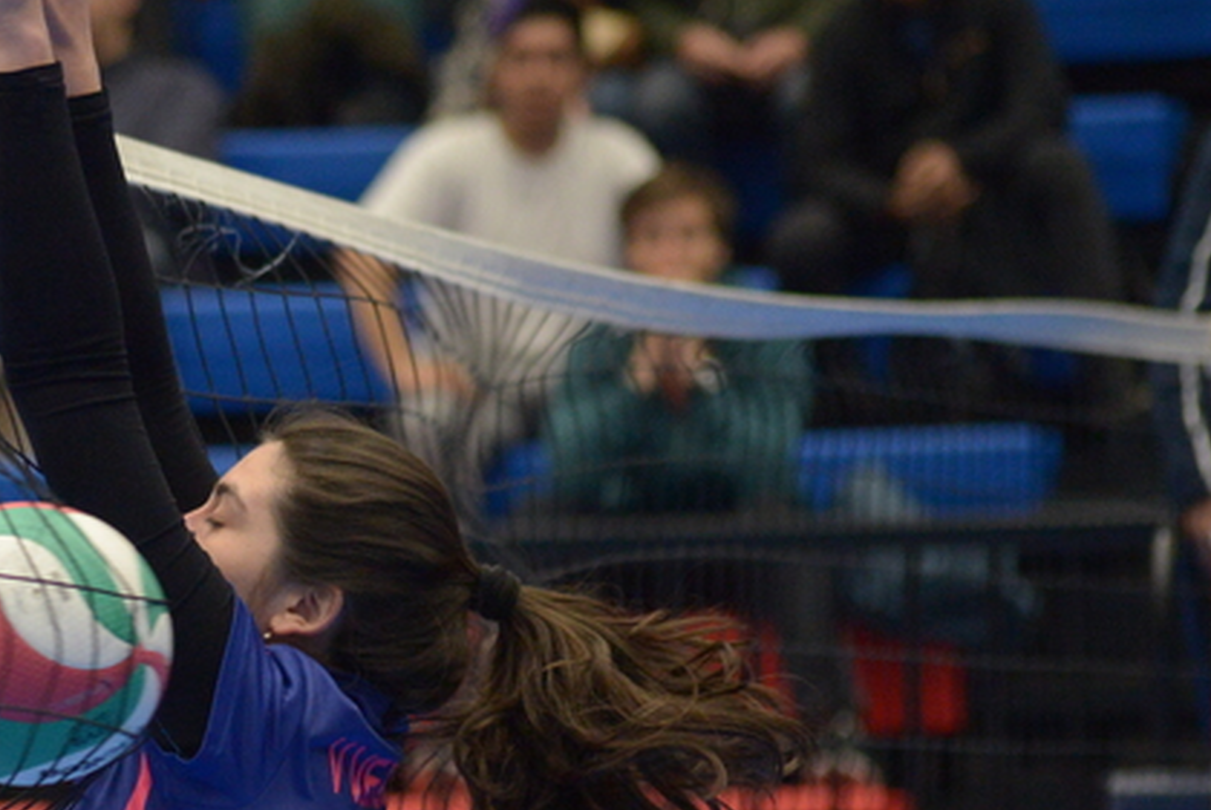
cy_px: 608
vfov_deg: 3.3
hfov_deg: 5.0
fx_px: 13941
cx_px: 161
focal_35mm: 414
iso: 4000
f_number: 4.5
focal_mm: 170
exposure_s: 1/500
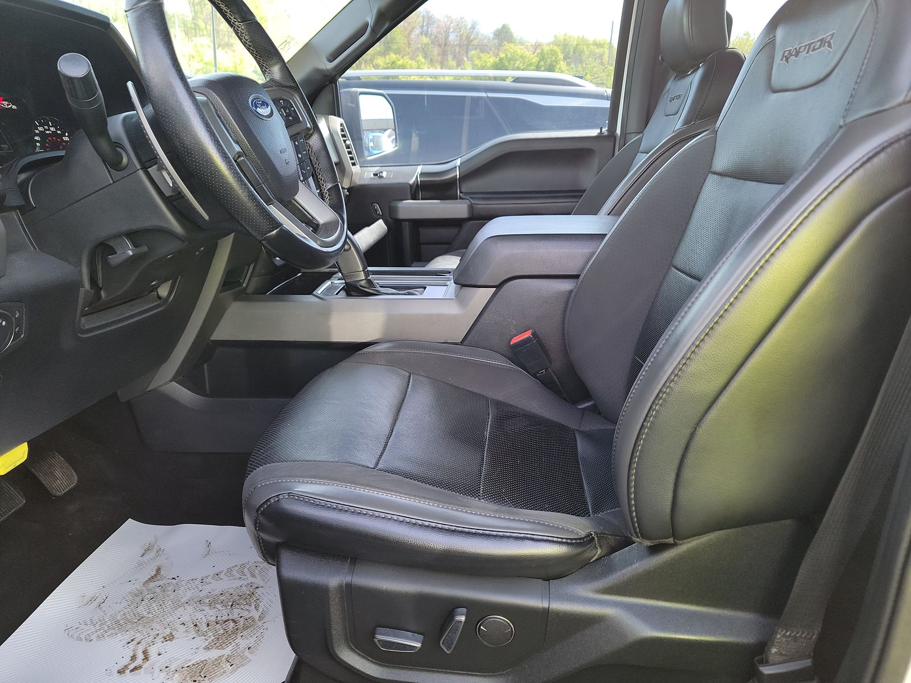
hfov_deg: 71.6
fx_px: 632
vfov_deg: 56.8
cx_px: 456
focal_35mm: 24
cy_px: 342
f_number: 1.8
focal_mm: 6.7
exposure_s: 1/59
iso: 101
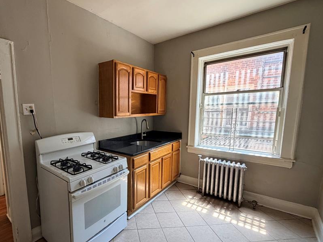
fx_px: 168
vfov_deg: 71.4
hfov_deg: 86.2
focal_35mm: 18
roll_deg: +0.6
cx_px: 123
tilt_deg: -7.2
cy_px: 133
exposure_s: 1/109
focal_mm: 2.22
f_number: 2.2
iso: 320
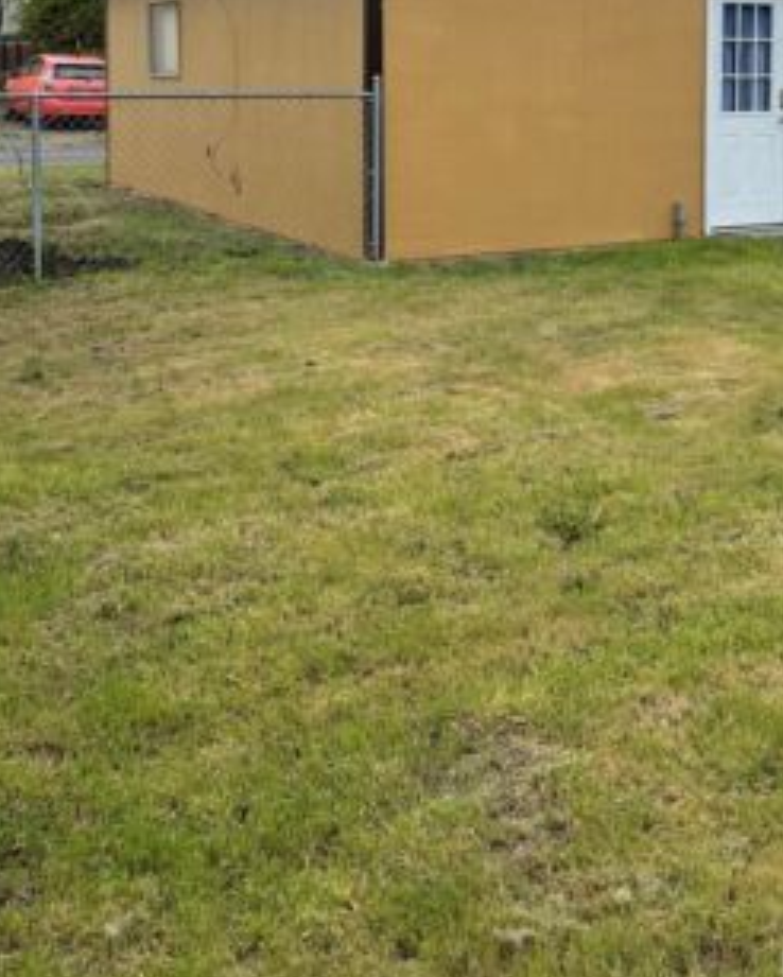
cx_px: 506
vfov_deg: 40.0
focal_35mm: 44
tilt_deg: -3.5
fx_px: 1273
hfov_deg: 33.9
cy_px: 170
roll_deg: +0.1
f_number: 1.6
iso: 32
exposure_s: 1/2506
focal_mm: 4.2
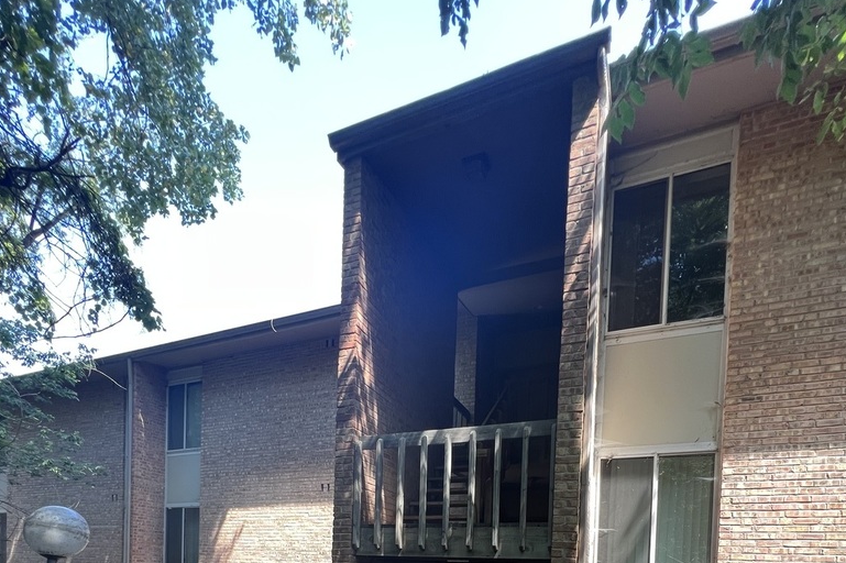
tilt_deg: -5.2
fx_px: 446
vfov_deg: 49.4
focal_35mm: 19
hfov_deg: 86.9
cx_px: 425
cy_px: 590
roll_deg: -1.5
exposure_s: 1/99
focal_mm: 1.57
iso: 80
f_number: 1.8
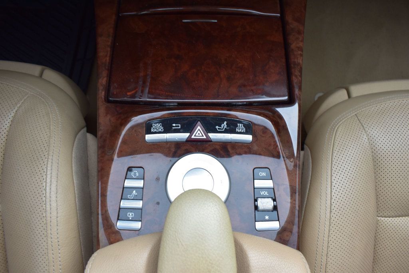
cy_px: 136
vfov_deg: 47.9
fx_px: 307
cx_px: 204
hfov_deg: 67.4
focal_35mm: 27
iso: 400
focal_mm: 18
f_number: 6.3
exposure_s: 1/20
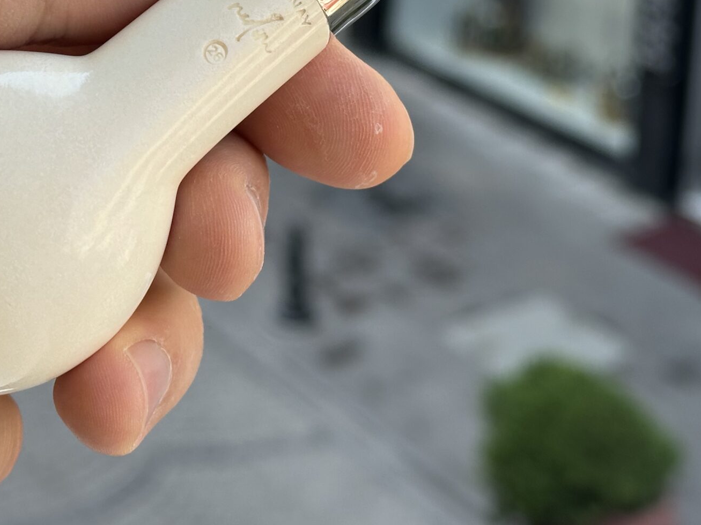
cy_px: 20
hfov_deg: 20.8
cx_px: 277
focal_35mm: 94
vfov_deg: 15.5
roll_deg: -0.3
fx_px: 1903
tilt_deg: -19.5
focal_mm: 6.86
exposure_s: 1/496
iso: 64
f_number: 1.78
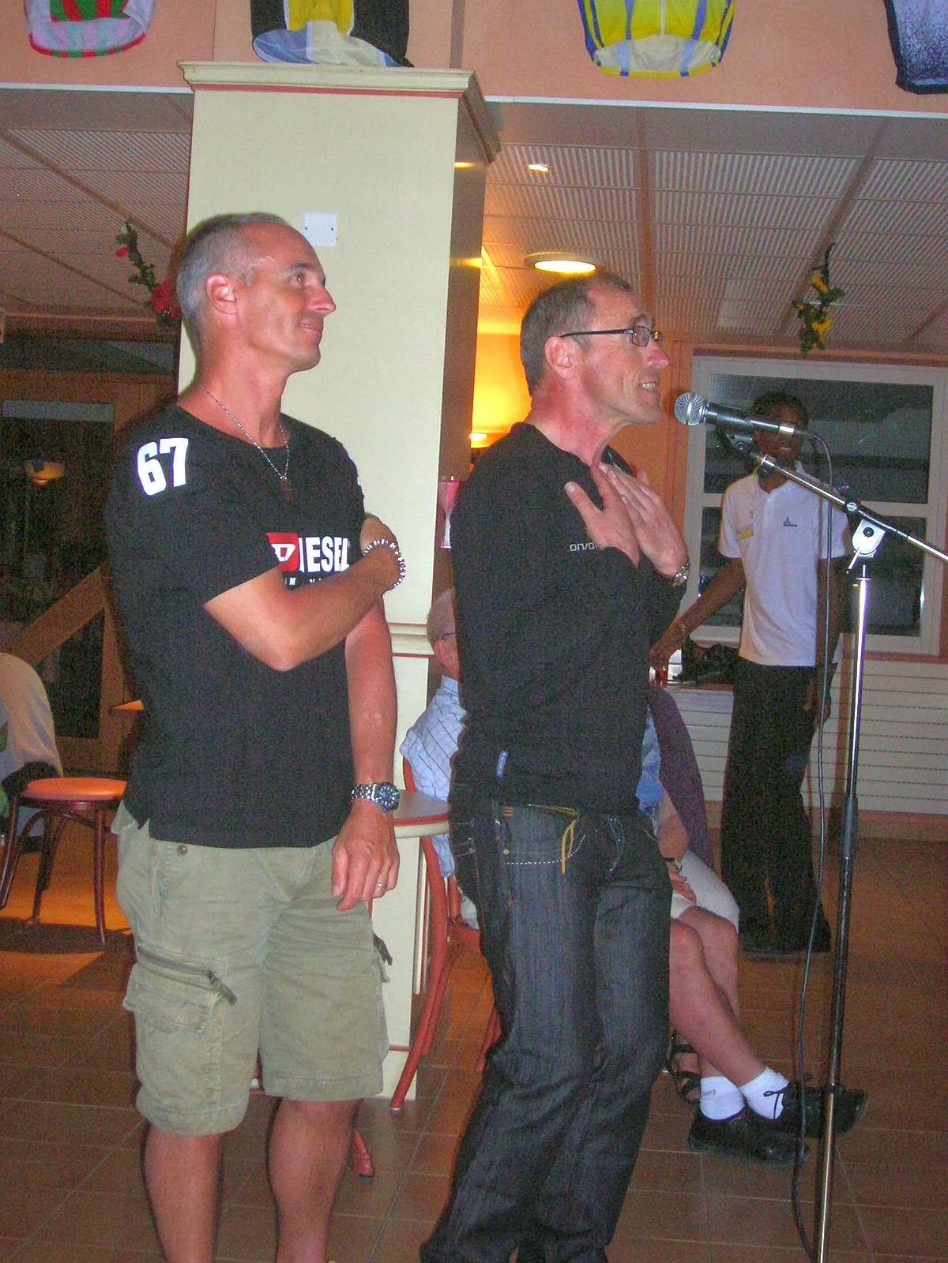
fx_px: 1972
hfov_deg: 27.0
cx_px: 474
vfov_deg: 35.5
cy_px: 632
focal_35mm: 54
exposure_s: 1/60.1
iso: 200
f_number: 3.4
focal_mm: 9
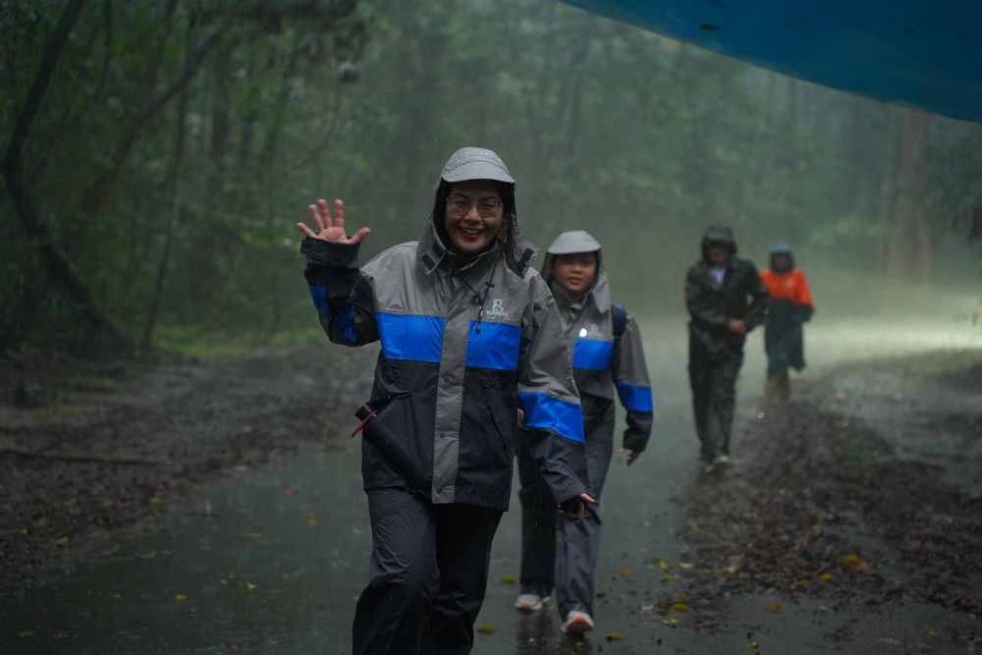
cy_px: 328
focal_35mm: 75
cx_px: 491
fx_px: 2046
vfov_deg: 18.2
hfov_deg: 27.0
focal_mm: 75
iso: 3200
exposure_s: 1/160
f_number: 2.8
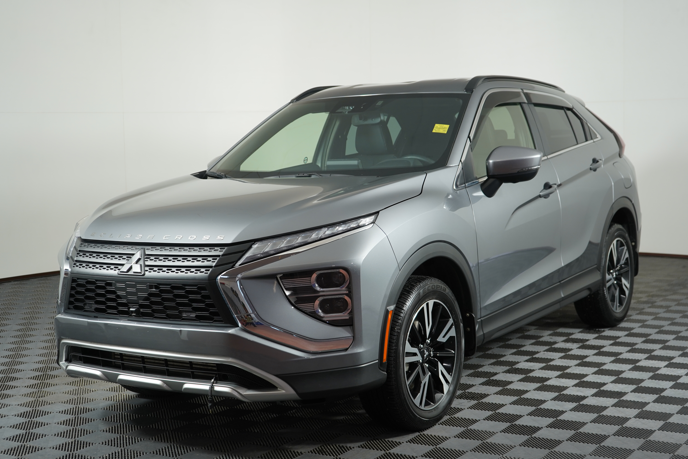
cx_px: 344
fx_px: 975
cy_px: 230
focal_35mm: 51
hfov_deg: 38.9
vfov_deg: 26.5
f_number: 4.5
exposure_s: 1/160
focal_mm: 51
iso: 640
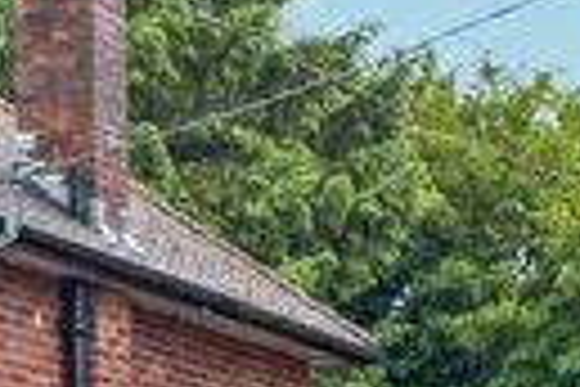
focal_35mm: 179
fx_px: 2884
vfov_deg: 7.6
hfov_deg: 9.8
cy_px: 484
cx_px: 1493
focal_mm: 33
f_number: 6.3
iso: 400
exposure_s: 1/125
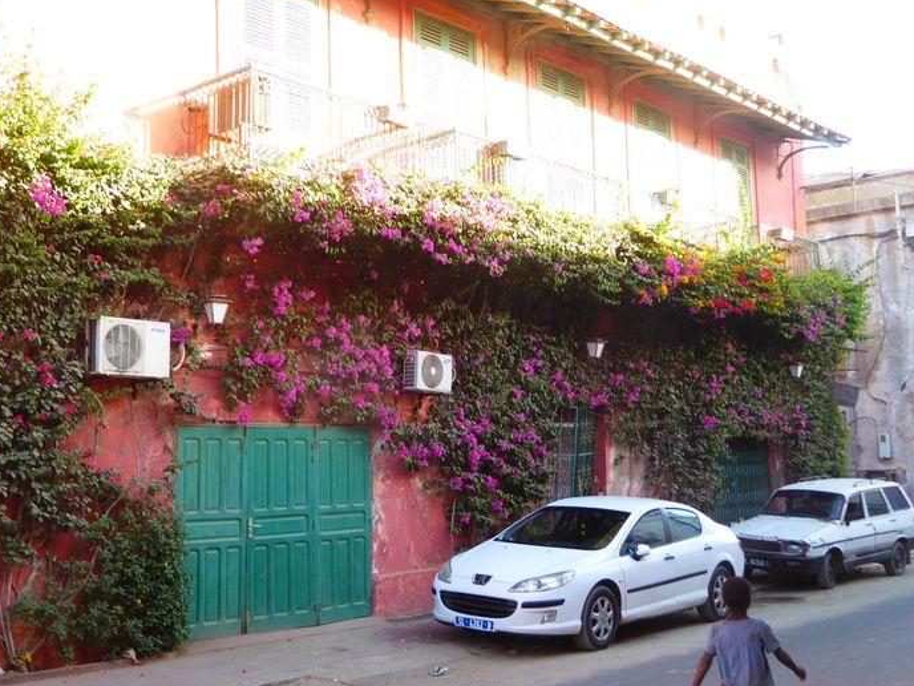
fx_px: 1135
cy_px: 323
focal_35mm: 43
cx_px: 385
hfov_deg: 43.7
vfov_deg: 33.6
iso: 100
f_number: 3.7
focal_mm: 6.7
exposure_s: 1/60
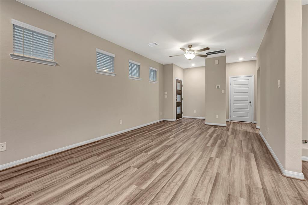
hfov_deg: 100.4
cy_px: 102
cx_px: 154
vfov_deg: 77.3
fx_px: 128
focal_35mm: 15
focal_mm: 10
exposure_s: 1/4
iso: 200
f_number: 8
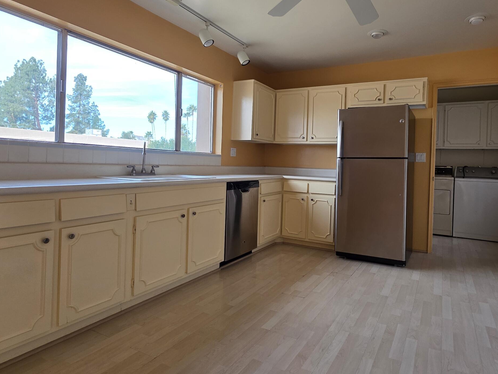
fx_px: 302
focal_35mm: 21
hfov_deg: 78.6
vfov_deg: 63.3
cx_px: 280
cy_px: 169
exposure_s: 1/120
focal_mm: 2.2
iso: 125
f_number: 1.9
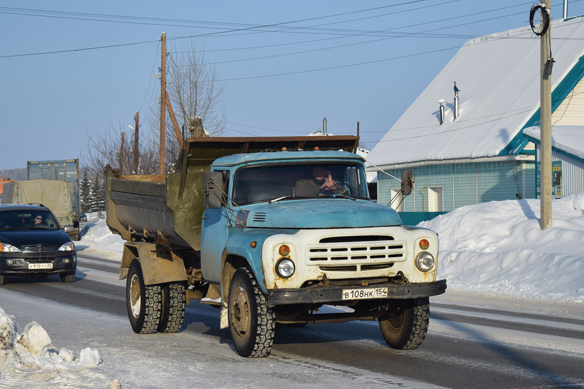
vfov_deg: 17.5
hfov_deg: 26.0
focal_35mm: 78
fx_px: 1265
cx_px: 292
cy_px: 194
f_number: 5.6
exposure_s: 1/800
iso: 100
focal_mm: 52
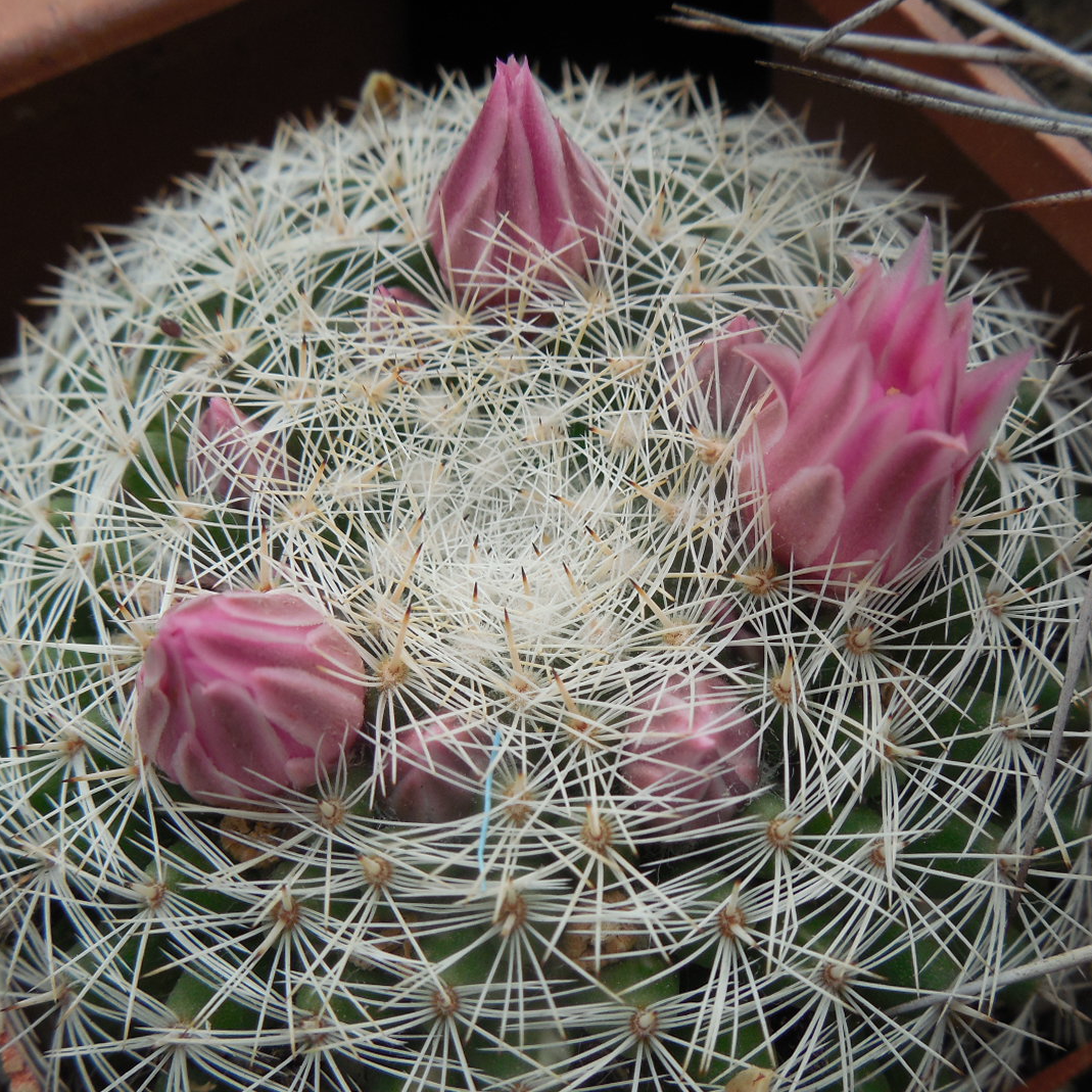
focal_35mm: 41
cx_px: 568
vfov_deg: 40.9
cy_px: 602
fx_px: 1463
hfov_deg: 40.9
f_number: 3.6
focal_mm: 5.6
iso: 125
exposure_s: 1/200
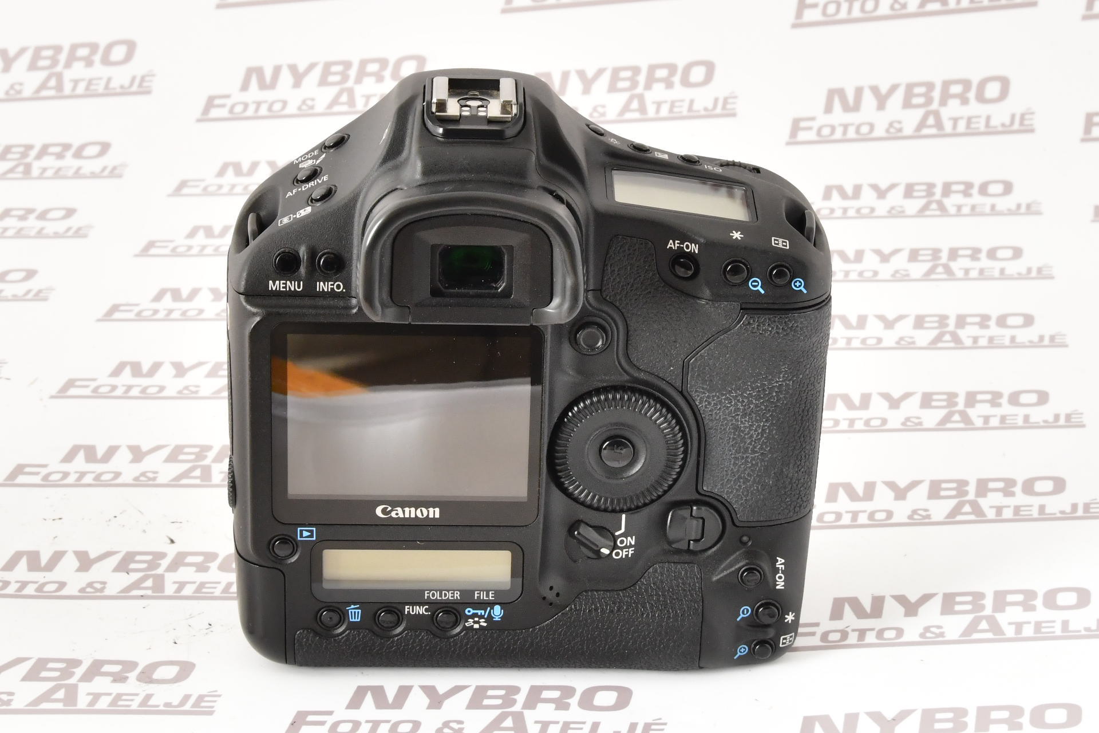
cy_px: 366
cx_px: 550
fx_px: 1221
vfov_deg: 33.4
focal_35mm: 40
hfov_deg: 48.5
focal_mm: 40
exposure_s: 1/125
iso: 1600
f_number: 13
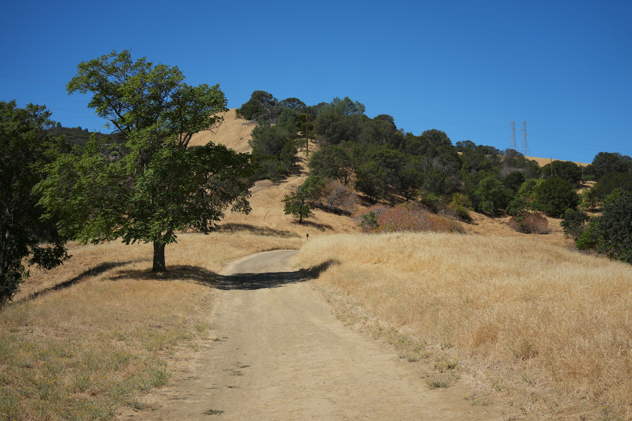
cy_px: 210
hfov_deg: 39.6
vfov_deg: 27.0
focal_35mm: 50
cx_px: 316
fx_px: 878
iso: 200
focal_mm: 50
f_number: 4.5
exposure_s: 1/2000
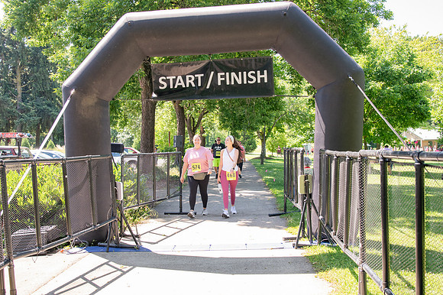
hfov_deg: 53.2
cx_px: 222
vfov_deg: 36.8
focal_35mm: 36
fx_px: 443
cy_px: 148
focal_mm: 24
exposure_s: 1/400
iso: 500
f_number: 4
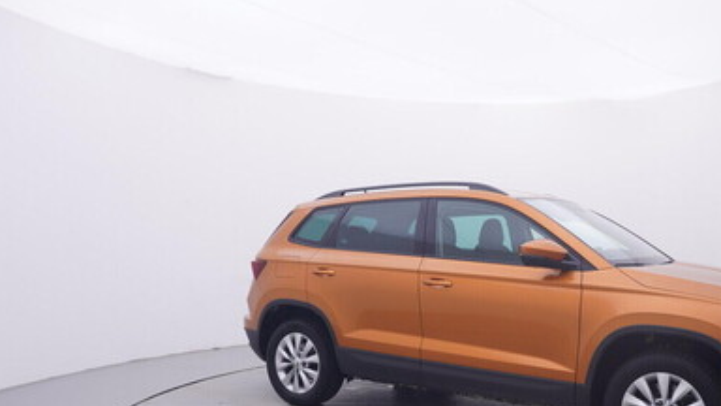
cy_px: 277
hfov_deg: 57.2
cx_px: 476
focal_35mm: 34
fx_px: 645
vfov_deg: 34.5
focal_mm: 15
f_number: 5
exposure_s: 1/80
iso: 200
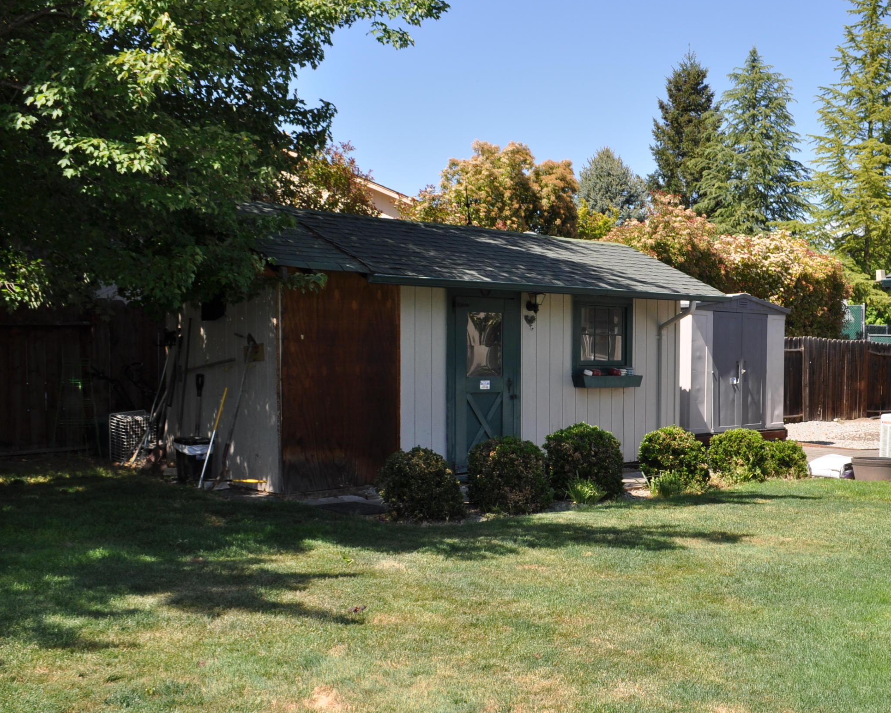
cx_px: 593
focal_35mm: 37
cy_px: 401
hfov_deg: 48.3
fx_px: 976
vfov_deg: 40.1
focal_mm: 18
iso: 200
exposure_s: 1/200
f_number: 9
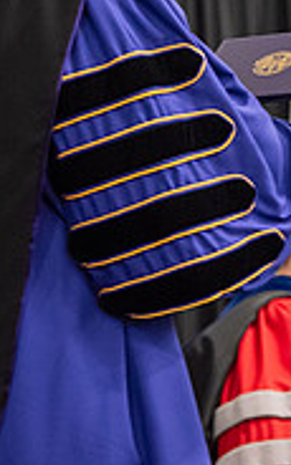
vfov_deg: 6.4
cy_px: 54
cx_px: 402
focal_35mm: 328
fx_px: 4162
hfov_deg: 4.0
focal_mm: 102
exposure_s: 1/200
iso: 3200
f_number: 3.2
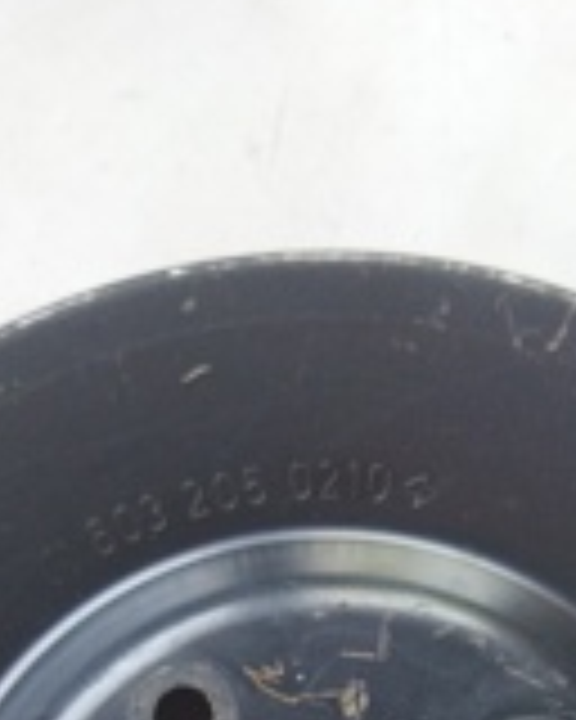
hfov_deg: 19.4
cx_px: 342
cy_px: 945
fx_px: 1683
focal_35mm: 79
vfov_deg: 21.7
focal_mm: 4.71
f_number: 1.79
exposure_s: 1/50
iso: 160
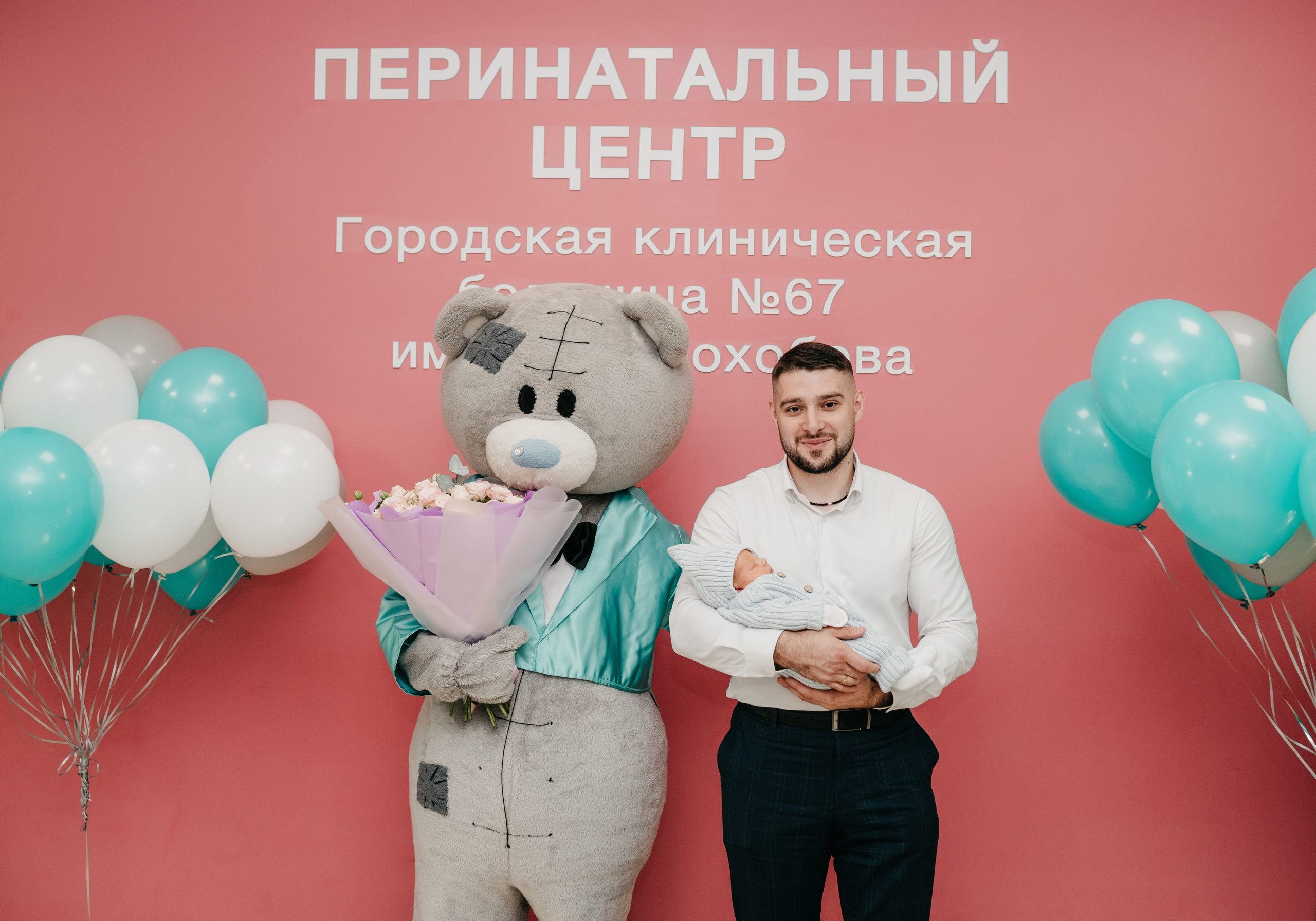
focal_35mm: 37
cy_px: 456
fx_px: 1355
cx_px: 683
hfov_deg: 51.8
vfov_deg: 37.5
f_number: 4
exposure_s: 1/160
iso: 640
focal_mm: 35
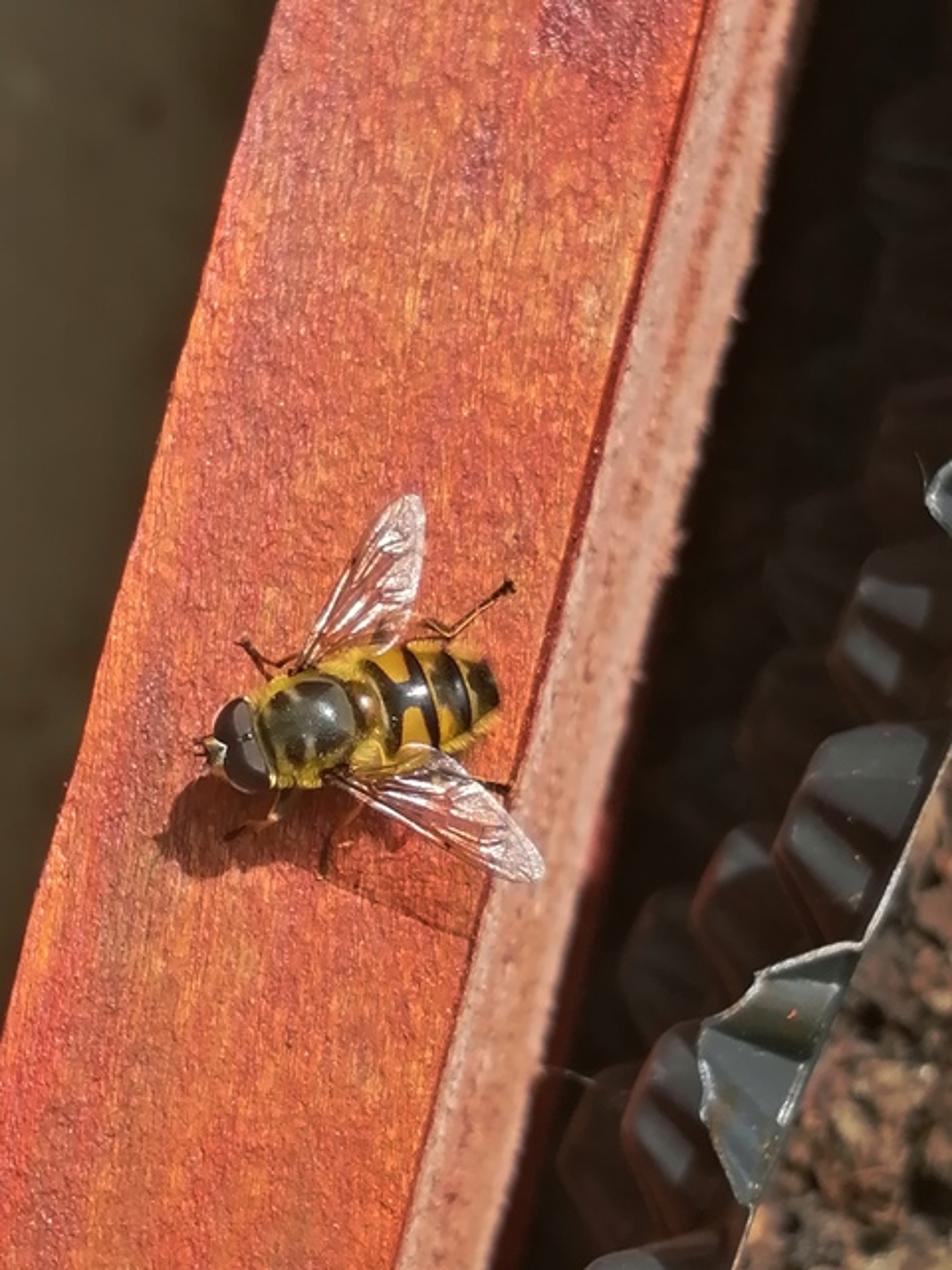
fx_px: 3557
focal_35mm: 97
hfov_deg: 15.2
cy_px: 635
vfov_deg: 20.2
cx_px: 476
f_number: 1.8
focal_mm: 3.95
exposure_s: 1/1136
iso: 50
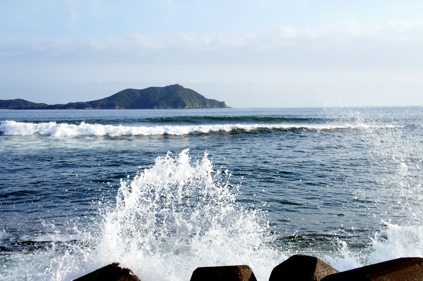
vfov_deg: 28.9
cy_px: 140
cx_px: 212
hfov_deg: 42.4
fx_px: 546
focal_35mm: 46
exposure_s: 1/160
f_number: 13
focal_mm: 31
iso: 200
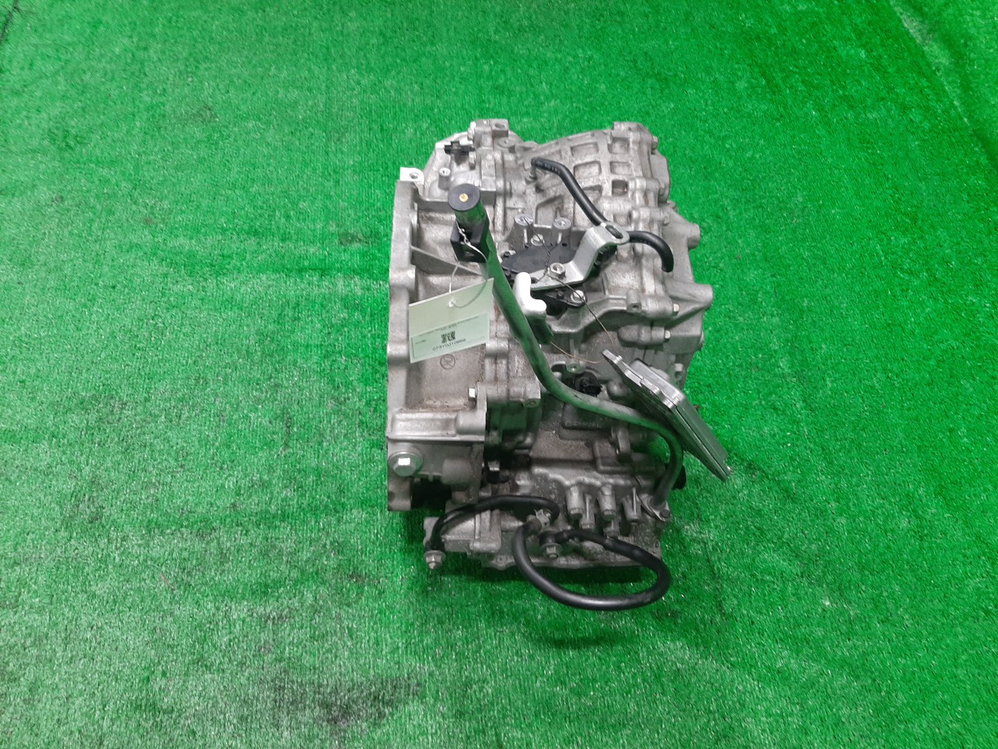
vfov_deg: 53.1
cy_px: 374
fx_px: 750
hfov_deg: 67.3
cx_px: 499
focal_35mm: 26
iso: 160
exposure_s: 1/50
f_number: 1.7
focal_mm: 3.93
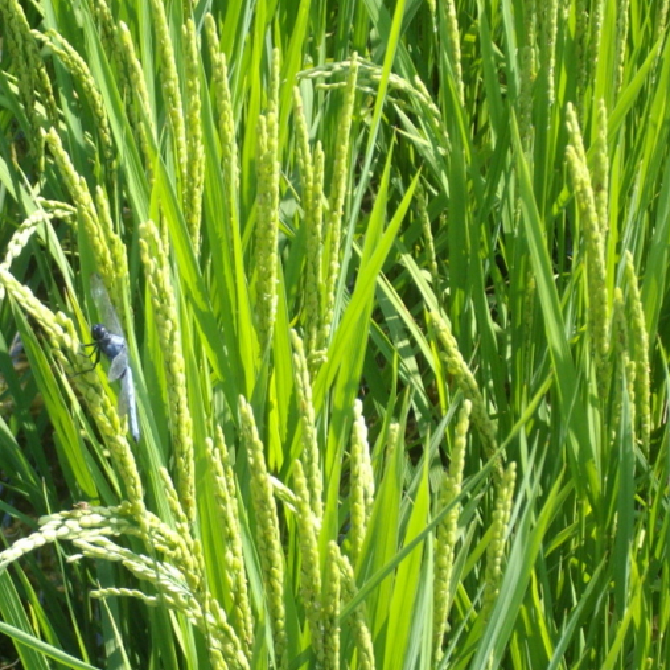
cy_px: 394
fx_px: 3635
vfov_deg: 10.5
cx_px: 112
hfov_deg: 10.5
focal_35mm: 166
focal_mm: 18.6
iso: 121
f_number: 5.2
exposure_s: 1/200
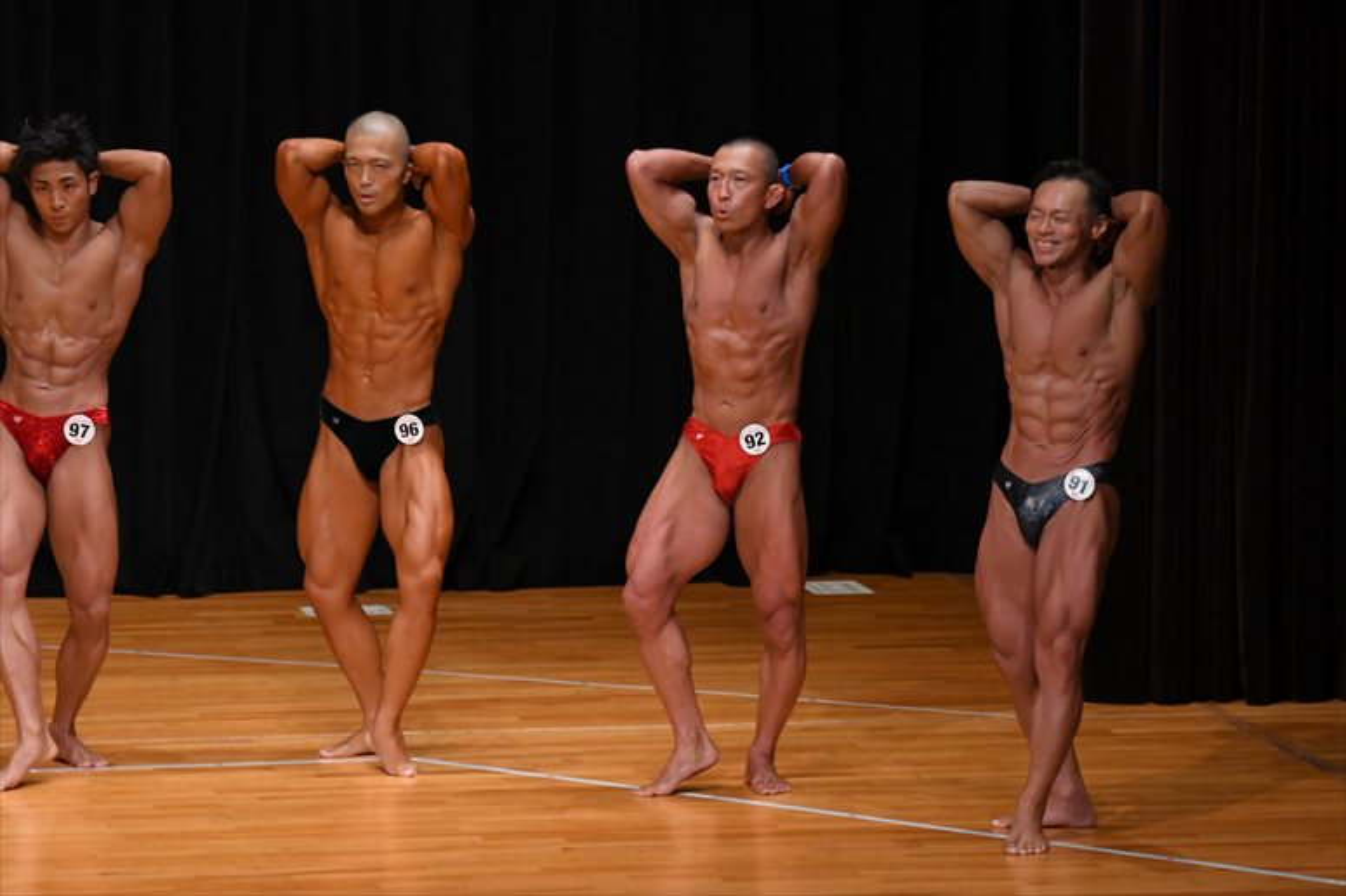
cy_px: 448
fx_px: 8969
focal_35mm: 240
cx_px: 673
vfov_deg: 5.7
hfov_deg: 8.6
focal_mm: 160
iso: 3200
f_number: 5.6
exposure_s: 1/400
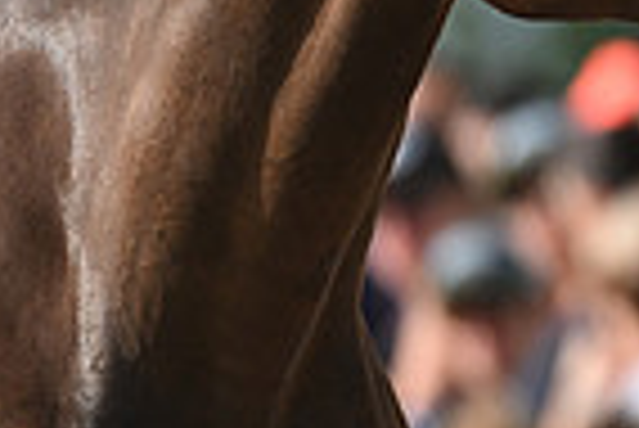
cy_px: -16
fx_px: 28997
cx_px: 1224
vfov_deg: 0.8
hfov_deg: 1.3
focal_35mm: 1632
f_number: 5
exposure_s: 1/1600
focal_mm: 400
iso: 400
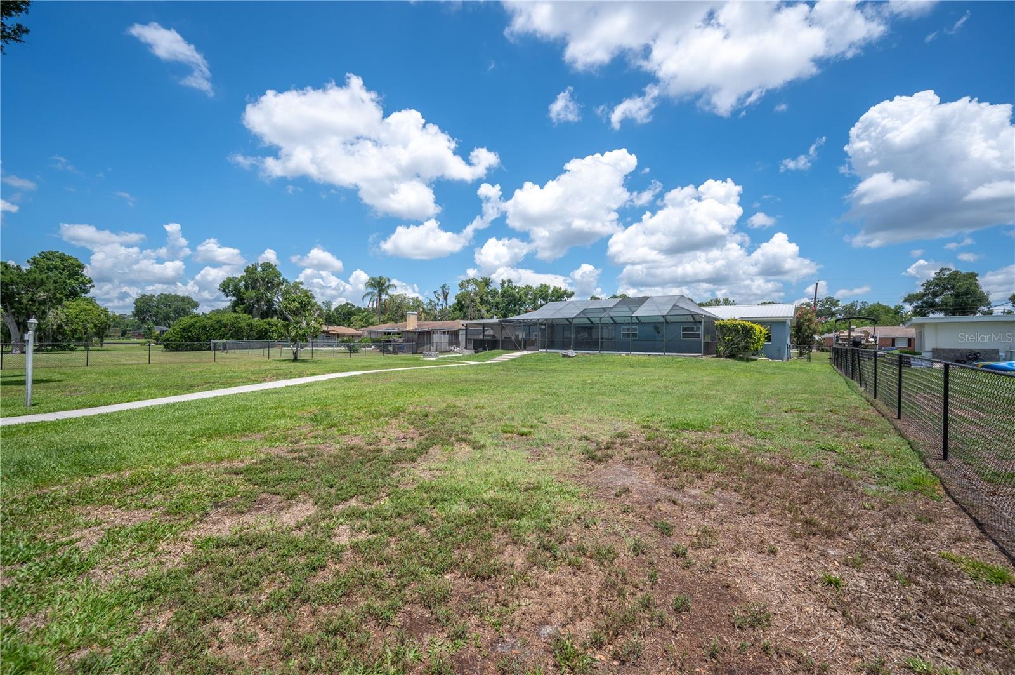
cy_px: 338
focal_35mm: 14
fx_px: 394
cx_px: 508
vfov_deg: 81.1
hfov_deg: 104.3
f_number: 7.1
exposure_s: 1/1000
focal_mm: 14
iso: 250
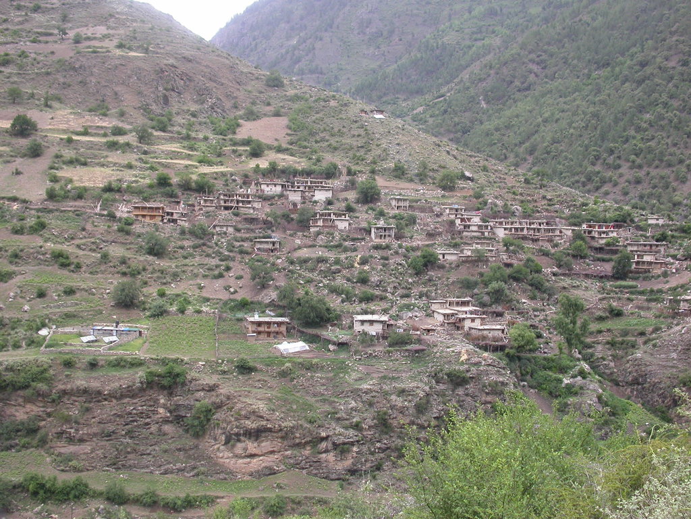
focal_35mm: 38
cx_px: 346
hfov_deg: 49.0
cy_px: 260
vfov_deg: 37.7
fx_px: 759
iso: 100
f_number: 4.7
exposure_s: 1/150
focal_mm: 7.85
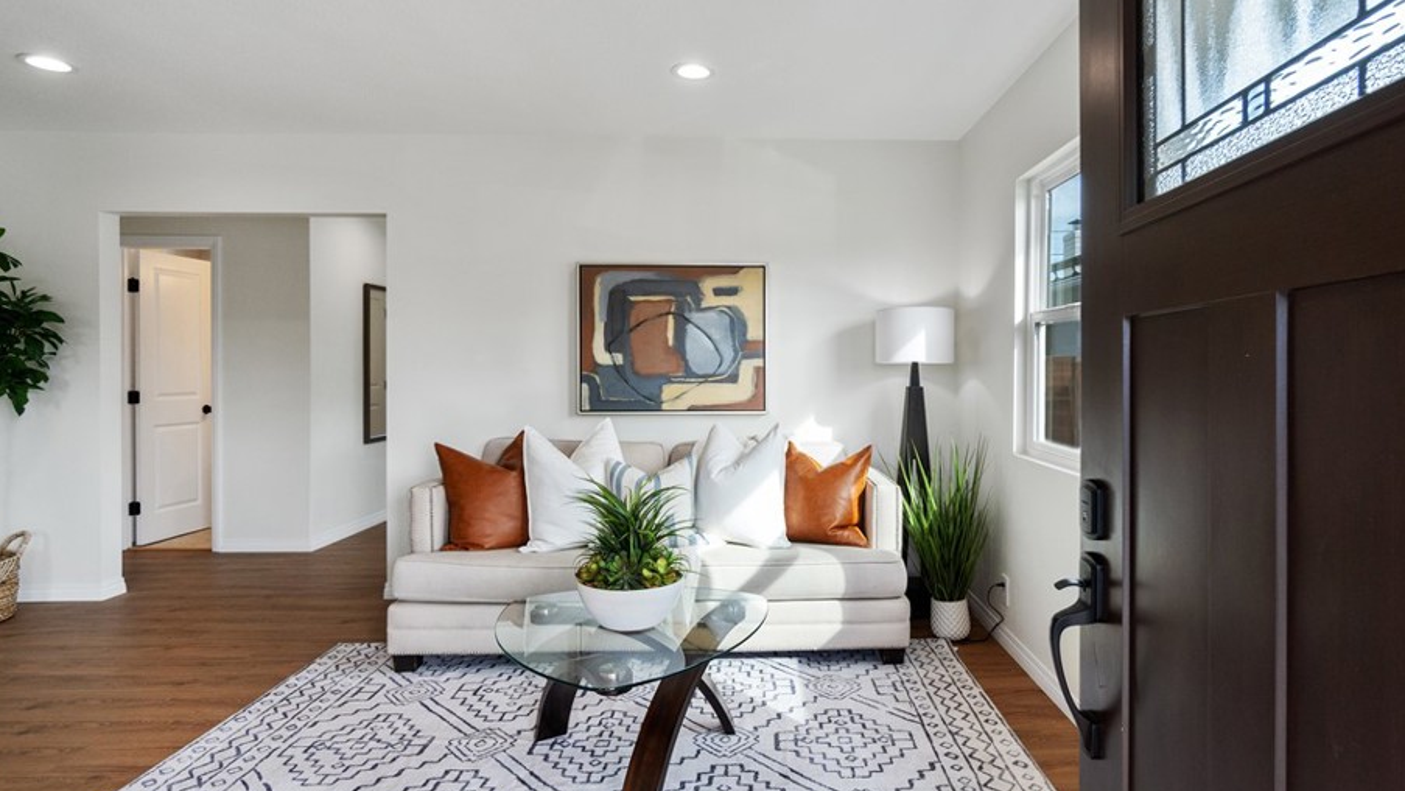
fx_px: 730
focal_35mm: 20
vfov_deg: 56.9
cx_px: 784
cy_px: 395
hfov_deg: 87.4
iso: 320
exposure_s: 1/80
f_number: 6.3
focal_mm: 11
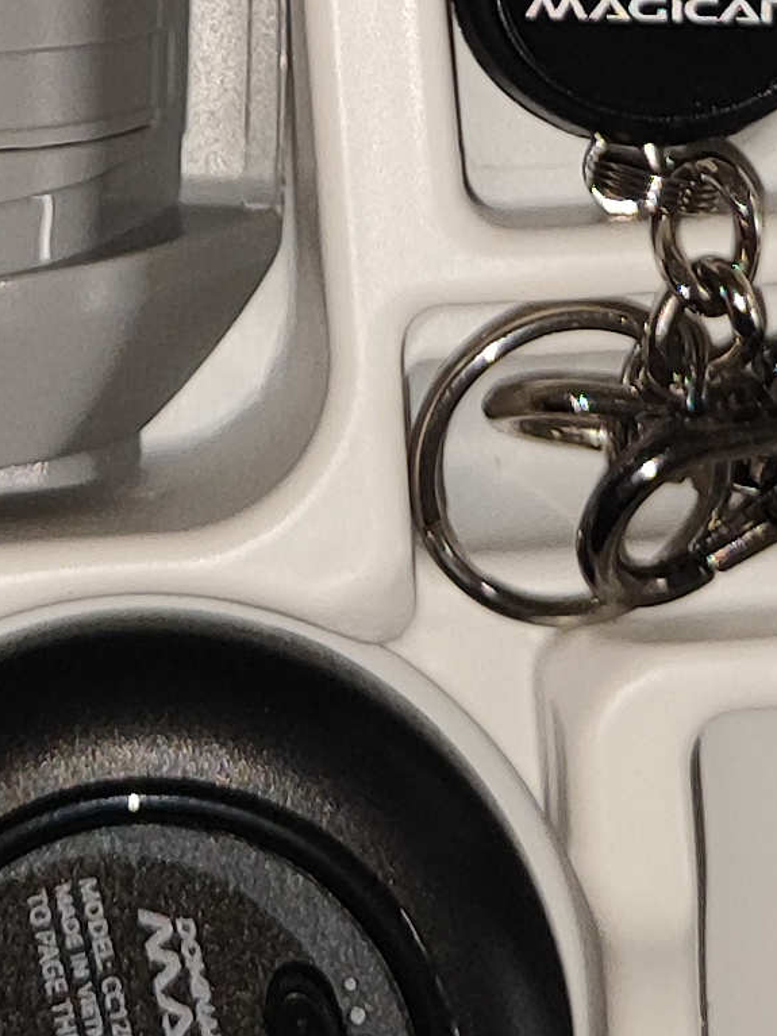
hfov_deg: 12.3
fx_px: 3592
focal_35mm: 120
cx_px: 130
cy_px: -886
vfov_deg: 14.3
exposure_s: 1/50
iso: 984
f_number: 1.88
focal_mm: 5.59
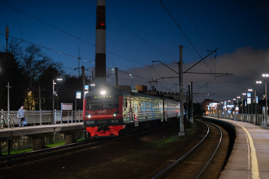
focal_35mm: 50
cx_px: 134
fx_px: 374
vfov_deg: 27.0
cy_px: 90
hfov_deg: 39.6
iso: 5000
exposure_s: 1/250
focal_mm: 50
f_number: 1.8
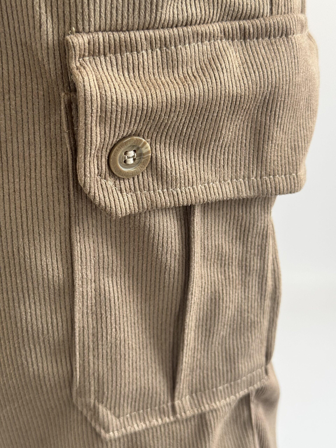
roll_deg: -2.5
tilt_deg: -17.9
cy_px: 224
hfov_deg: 30.3
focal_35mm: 48
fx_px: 621
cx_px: 168
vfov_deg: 39.7
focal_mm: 6.76
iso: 100
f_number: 1.78
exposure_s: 1/108
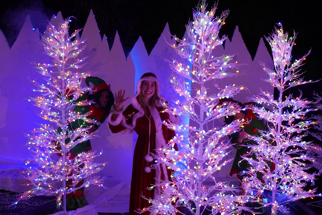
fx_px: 233
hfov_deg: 69.4
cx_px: 168
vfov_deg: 49.5
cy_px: 112
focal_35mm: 26
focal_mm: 16
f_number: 4
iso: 1250
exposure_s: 1/160
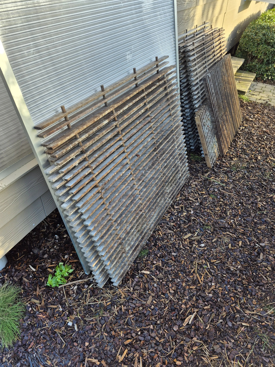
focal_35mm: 23
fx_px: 244
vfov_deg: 73.9
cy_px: 184
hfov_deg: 58.9
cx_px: 138
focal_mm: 5.4
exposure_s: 1/221
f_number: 1.8
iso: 25
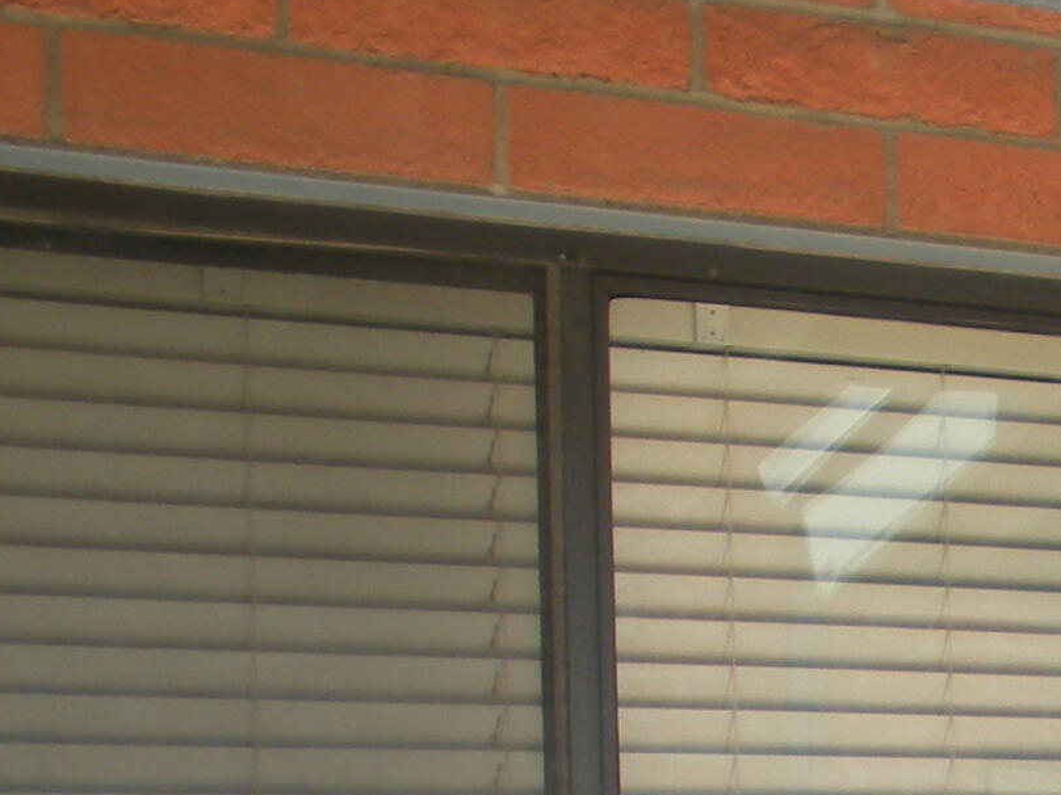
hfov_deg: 14.0
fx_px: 3985
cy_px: 1252
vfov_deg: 10.9
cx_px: 1706
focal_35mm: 130
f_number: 3.5
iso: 64
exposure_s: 1/118
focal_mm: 6.3
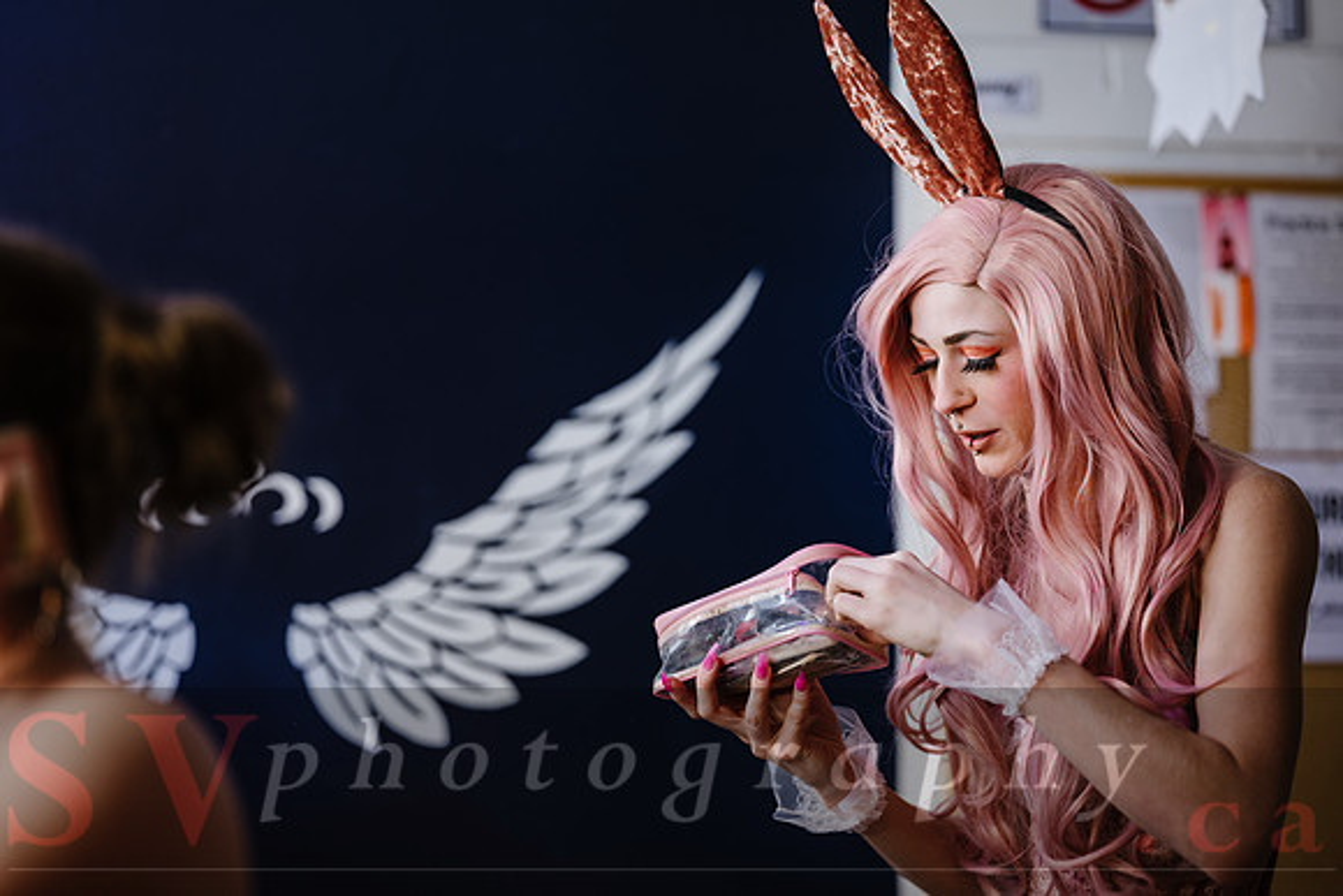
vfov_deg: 15.1
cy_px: 424
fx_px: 3376
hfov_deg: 22.5
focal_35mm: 90
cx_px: 672
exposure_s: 1/100
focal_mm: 110
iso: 200
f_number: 2
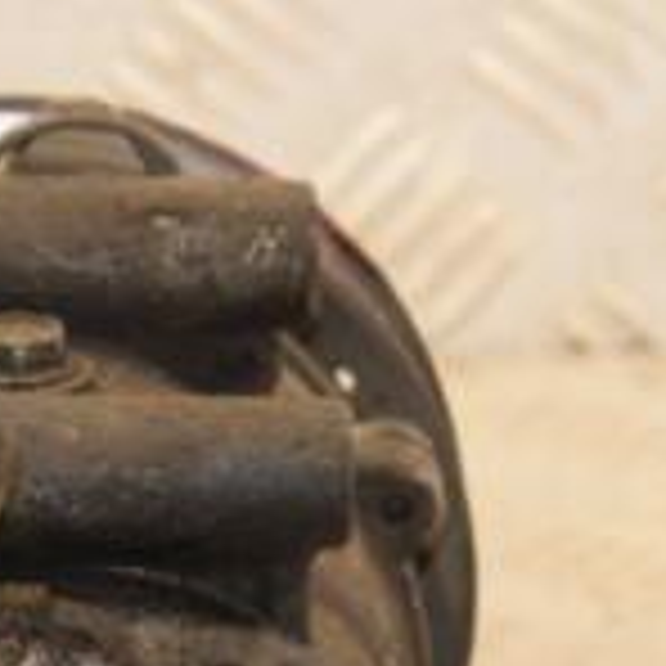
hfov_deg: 3.5
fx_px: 11036
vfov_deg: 3.5
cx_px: 54
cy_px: 752
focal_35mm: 507
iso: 800
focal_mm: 98
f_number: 9
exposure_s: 1/50
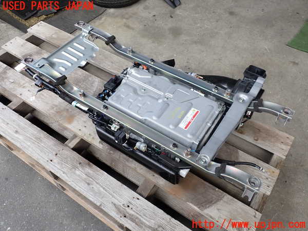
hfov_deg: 60.0
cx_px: 154
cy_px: 116
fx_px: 267
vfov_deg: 46.8
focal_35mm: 30
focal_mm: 5.4
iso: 100
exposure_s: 1/125
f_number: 3.2
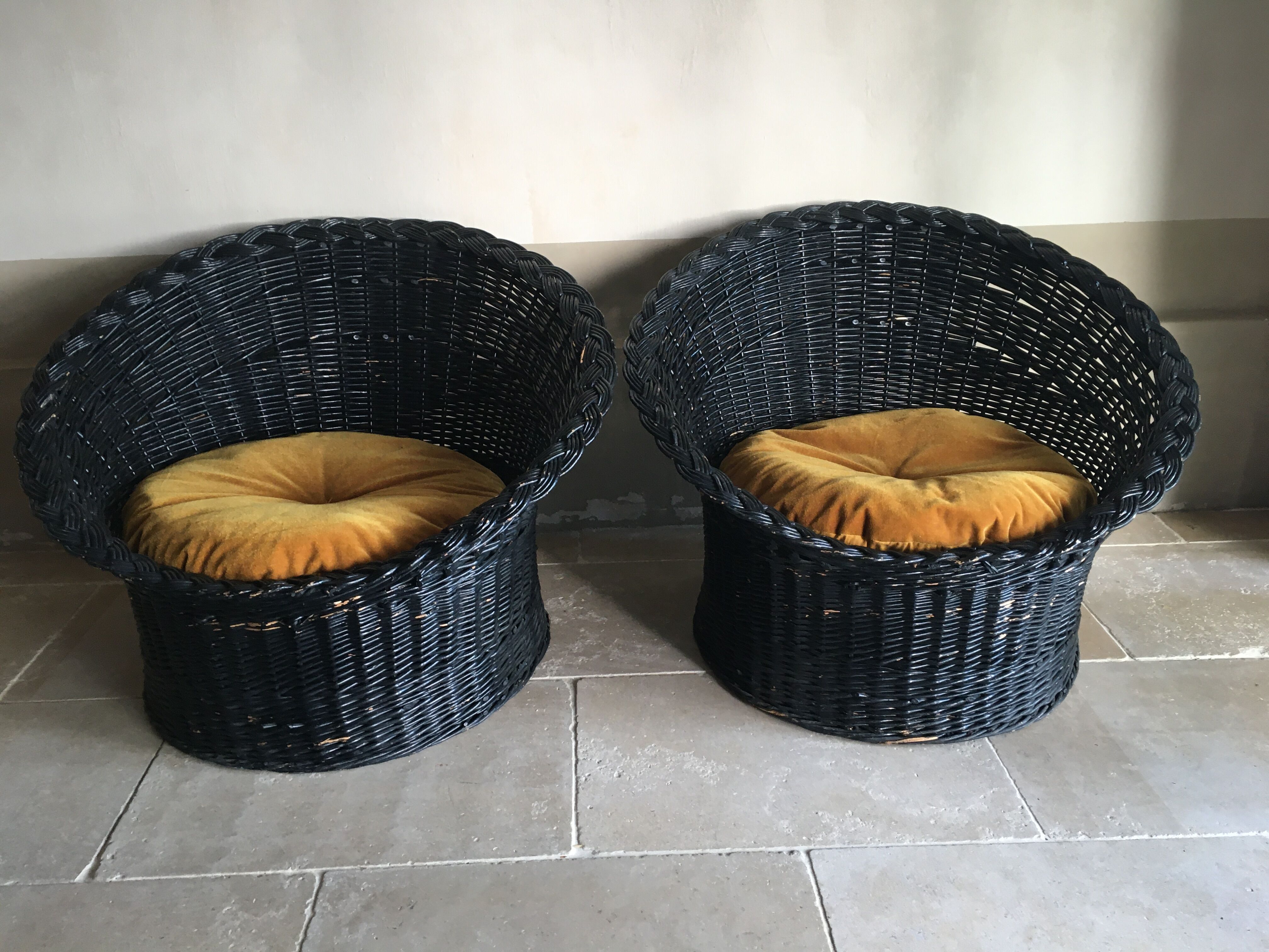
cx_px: 634
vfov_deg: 48.2
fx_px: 1063
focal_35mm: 29
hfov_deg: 61.7
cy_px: 476
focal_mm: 4.15
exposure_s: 1/33
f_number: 2.2
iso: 80
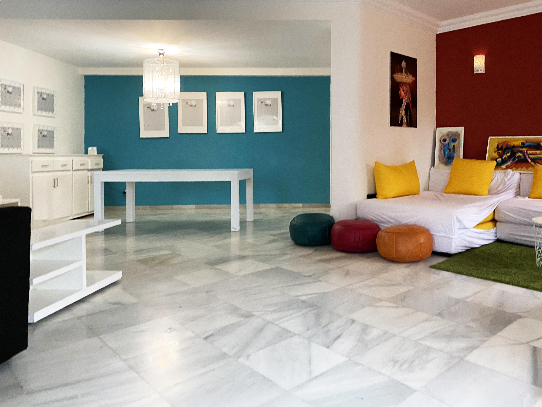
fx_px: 407
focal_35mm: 26
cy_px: 204
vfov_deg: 53.1
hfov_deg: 67.3
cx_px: 271
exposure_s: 1/50
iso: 320
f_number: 1.8
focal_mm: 4.25
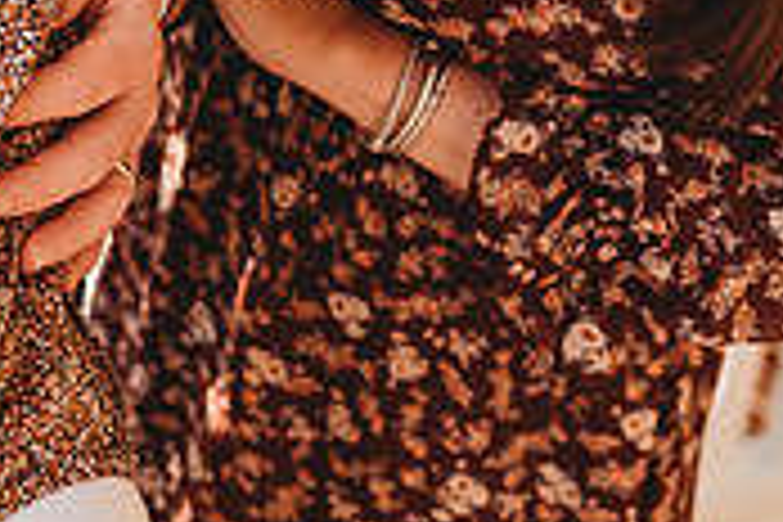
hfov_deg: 23.4
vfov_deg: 16.3
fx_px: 1740
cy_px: -128
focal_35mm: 80
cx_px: -130
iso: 200
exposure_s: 1/320
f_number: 2.8
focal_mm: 24
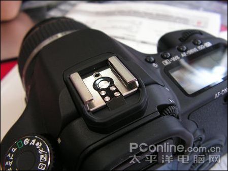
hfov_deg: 51.3
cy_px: 86
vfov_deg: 39.7
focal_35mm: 36
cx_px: 114
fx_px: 237
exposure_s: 1/20
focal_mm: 6
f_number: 3.2
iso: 200
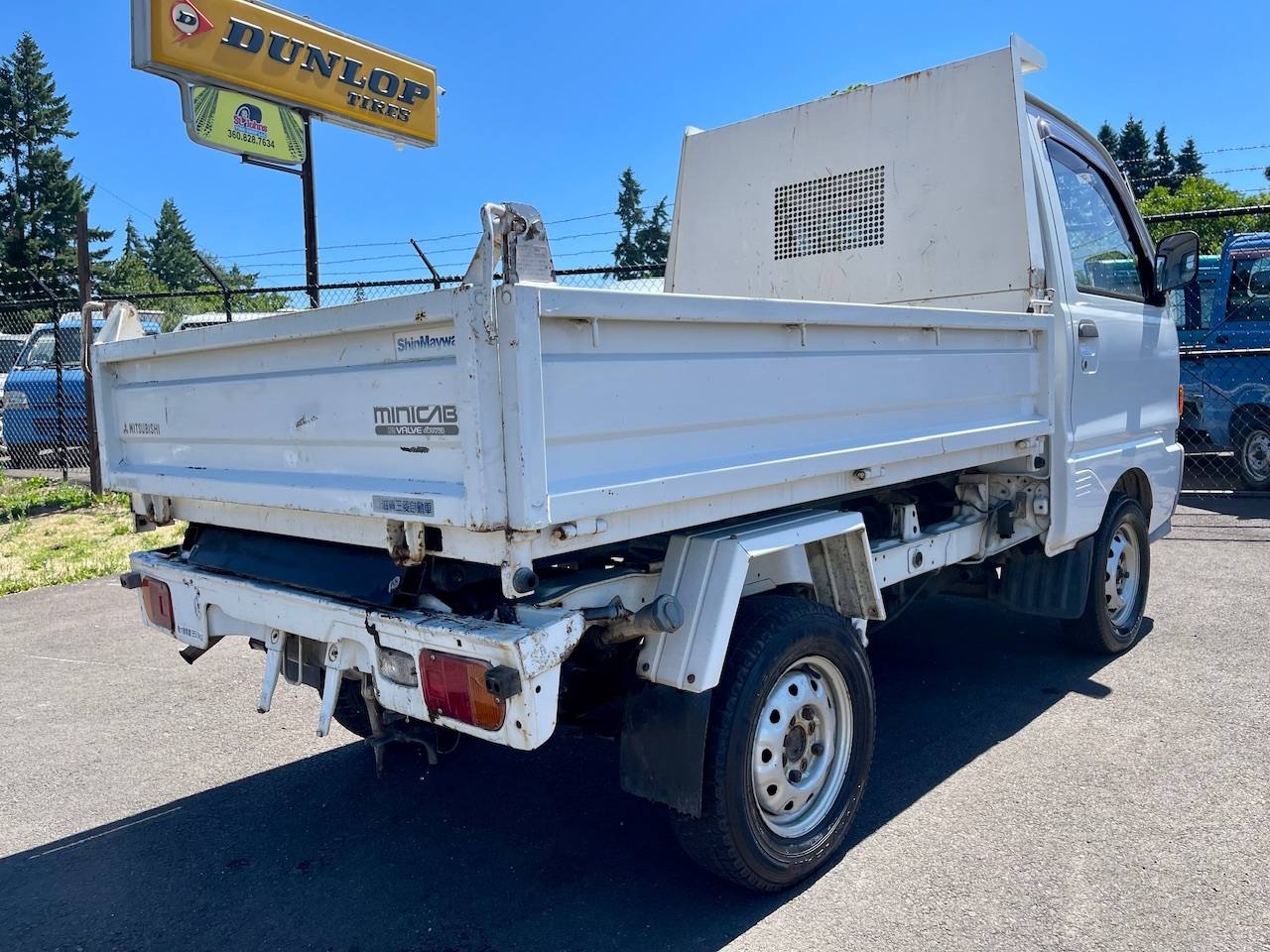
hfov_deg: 69.4
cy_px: 476
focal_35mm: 25
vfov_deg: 54.9
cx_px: 635
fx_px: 917
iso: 32
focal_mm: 5.1
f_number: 1.6
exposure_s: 1/1767
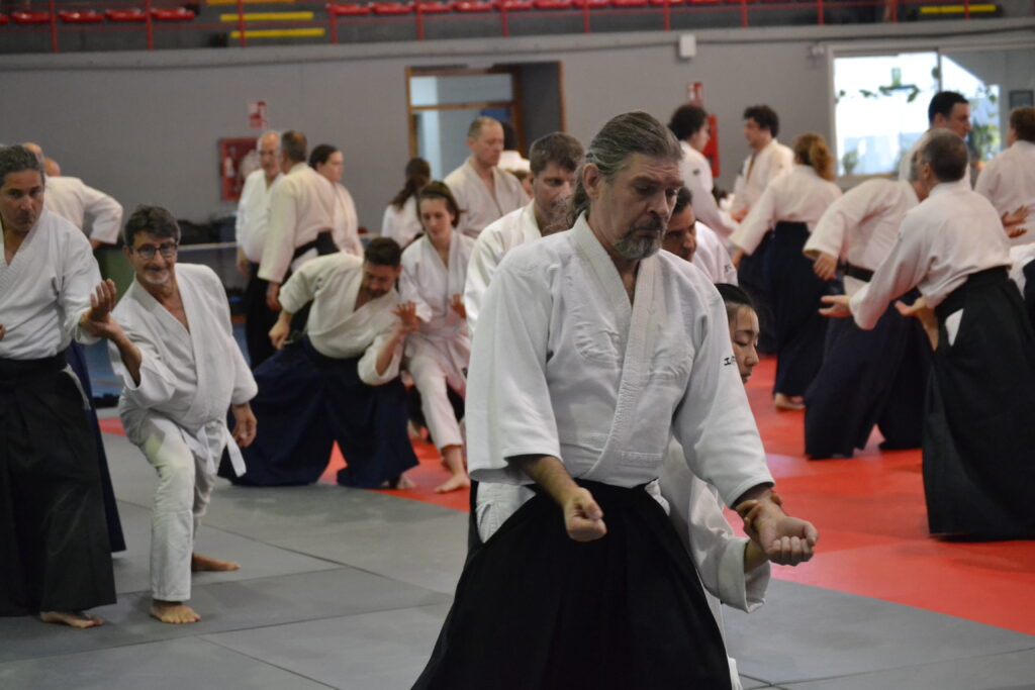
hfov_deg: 21.9
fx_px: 2674
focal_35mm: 93
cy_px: 345
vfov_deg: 14.7
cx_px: 518
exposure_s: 1/250
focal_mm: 62
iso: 3200
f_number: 4.2
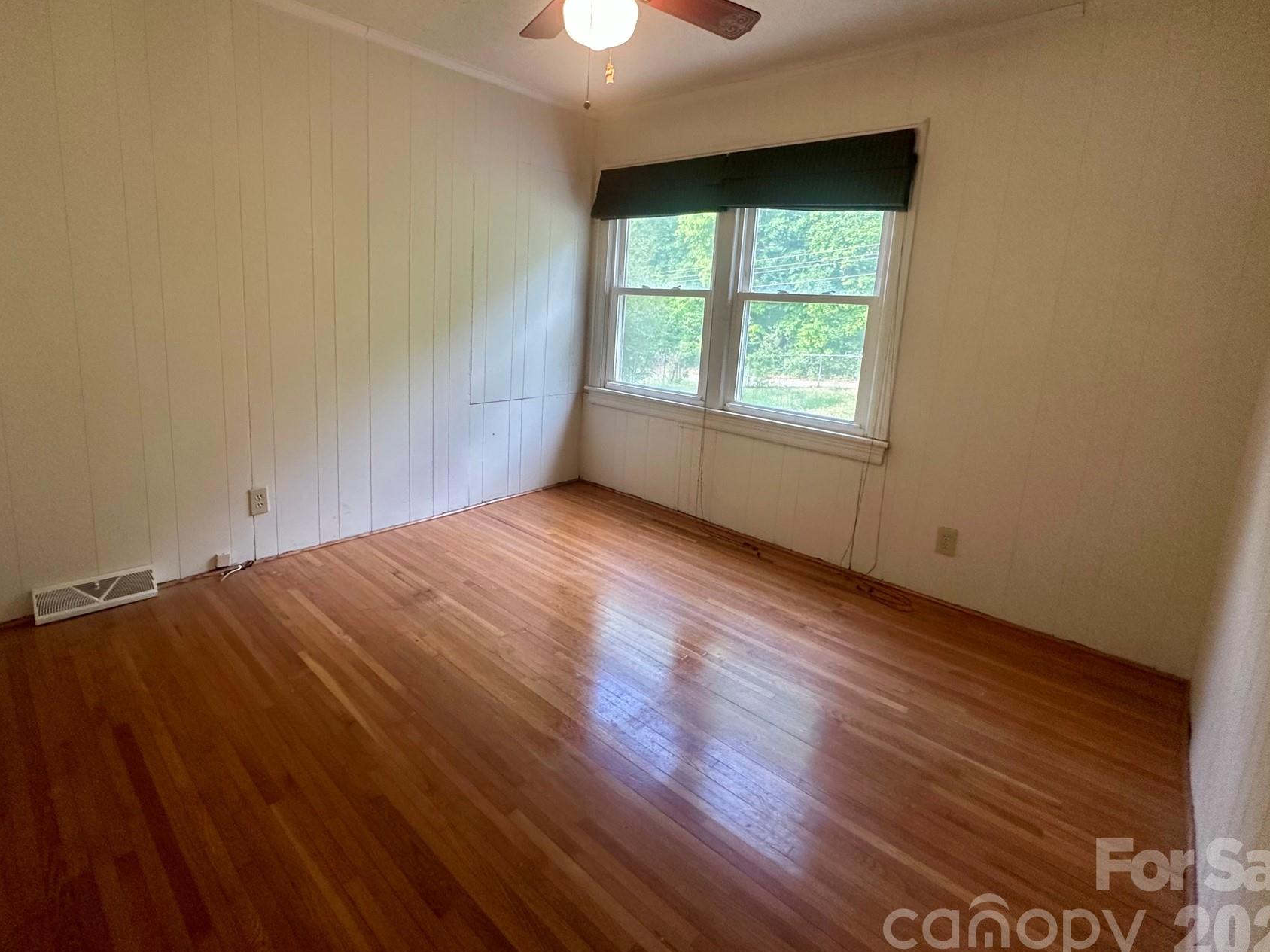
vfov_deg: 74.3
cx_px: 565
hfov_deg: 90.7
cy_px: 408
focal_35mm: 17
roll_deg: -3.0
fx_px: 624
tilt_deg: -10.1
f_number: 2.2
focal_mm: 2.22
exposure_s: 1/60
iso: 200
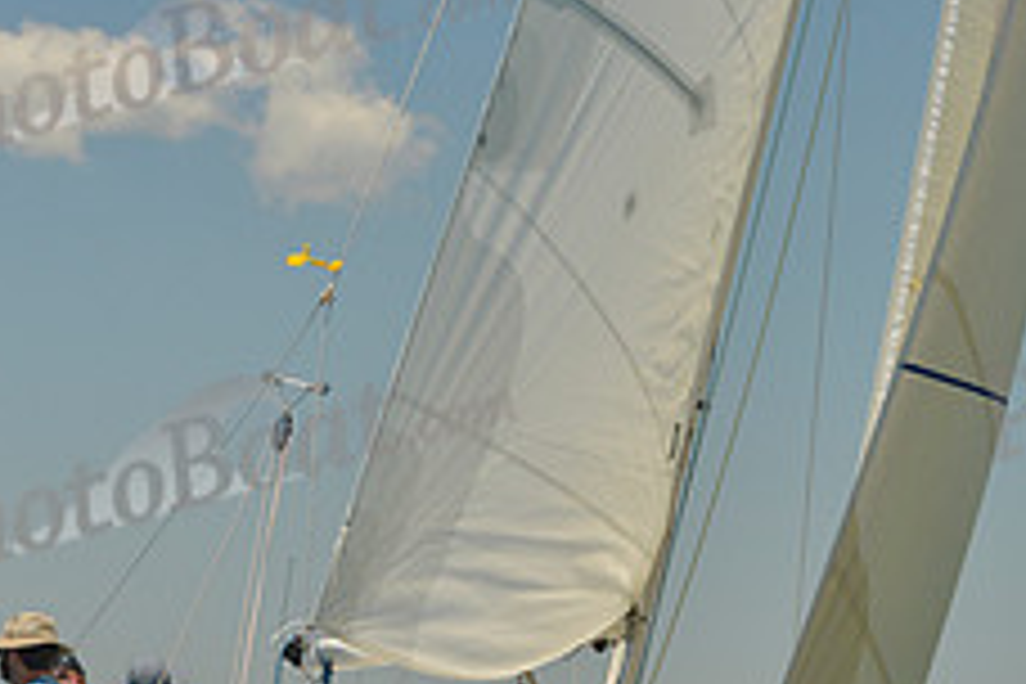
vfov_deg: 7.7
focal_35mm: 178
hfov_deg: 11.5
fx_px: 5073
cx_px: 752
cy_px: 641
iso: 200
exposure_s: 1/640
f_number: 6.3
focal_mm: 70
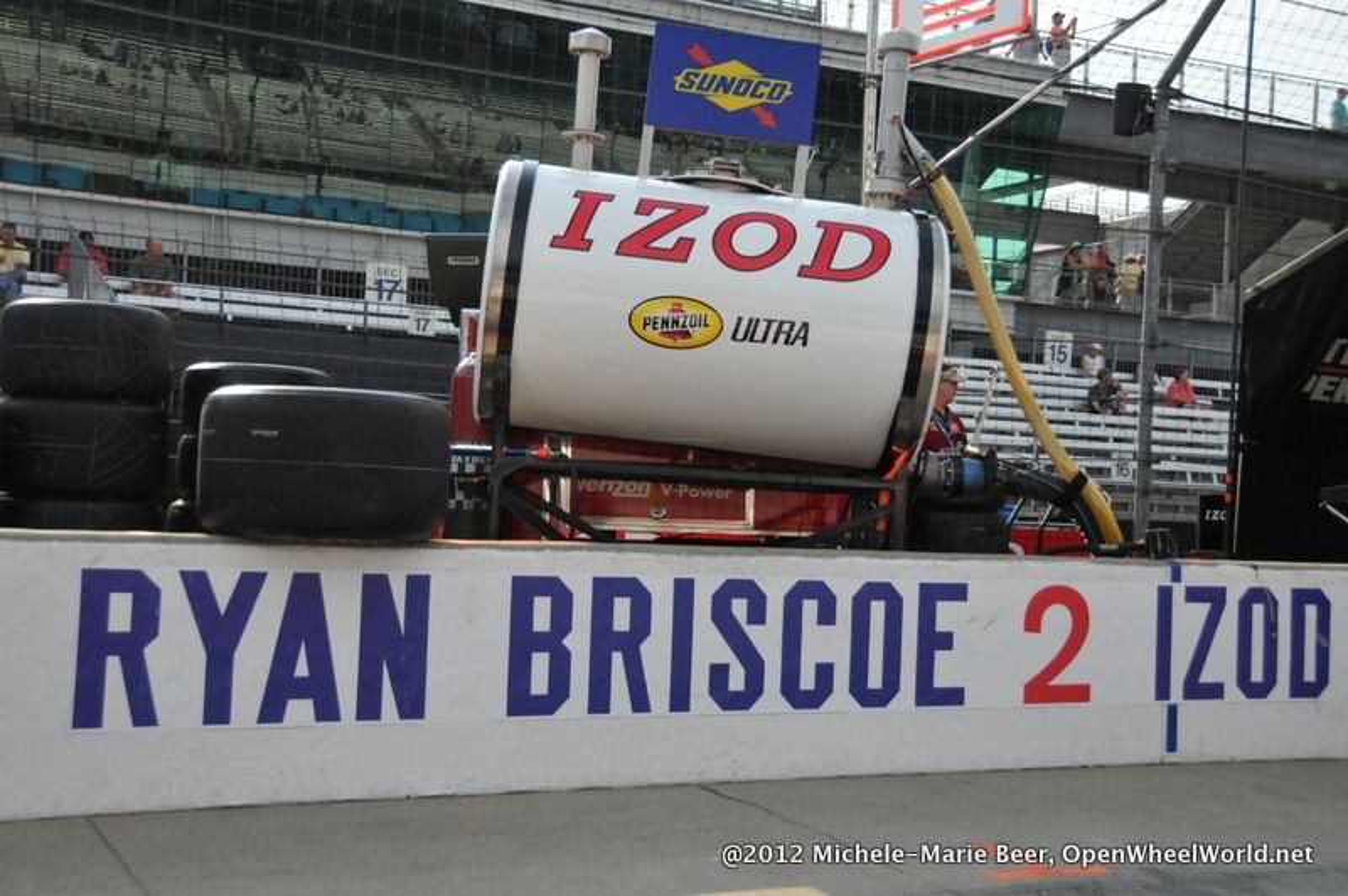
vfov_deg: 28.9
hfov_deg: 42.4
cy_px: 448
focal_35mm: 46
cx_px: 674
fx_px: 1740
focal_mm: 31
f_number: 4
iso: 1000
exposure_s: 1/6400
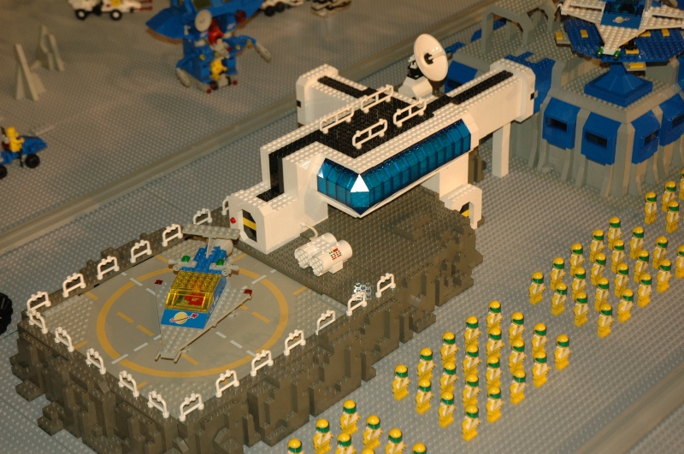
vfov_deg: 18.9
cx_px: 342
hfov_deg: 28.1
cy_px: 227
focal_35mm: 72
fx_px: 1366
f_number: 4.5
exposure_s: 1/60
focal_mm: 48
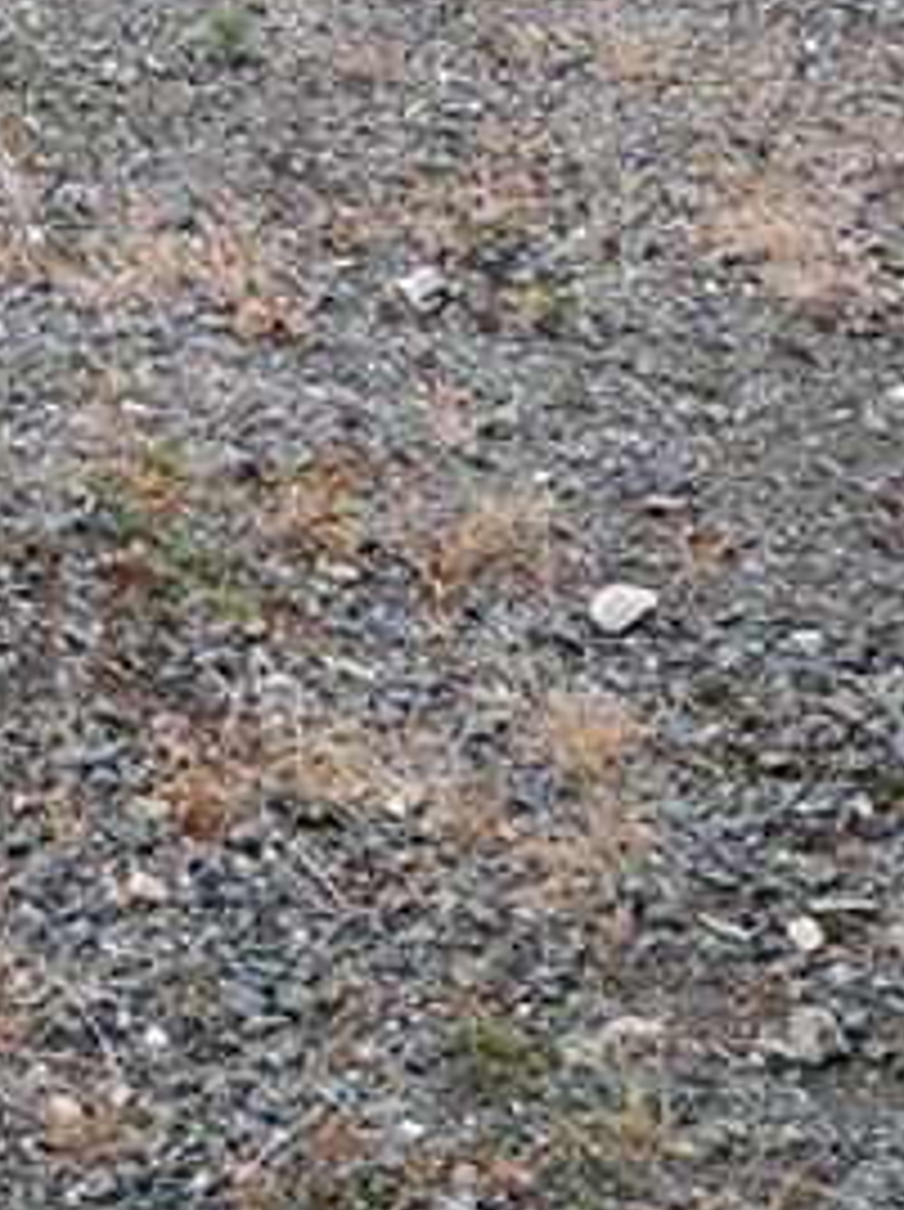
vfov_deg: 13.8
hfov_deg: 10.0
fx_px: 4677
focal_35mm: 134
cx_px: -1088
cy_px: -663
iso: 50
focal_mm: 4
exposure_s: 1/120
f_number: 1.8
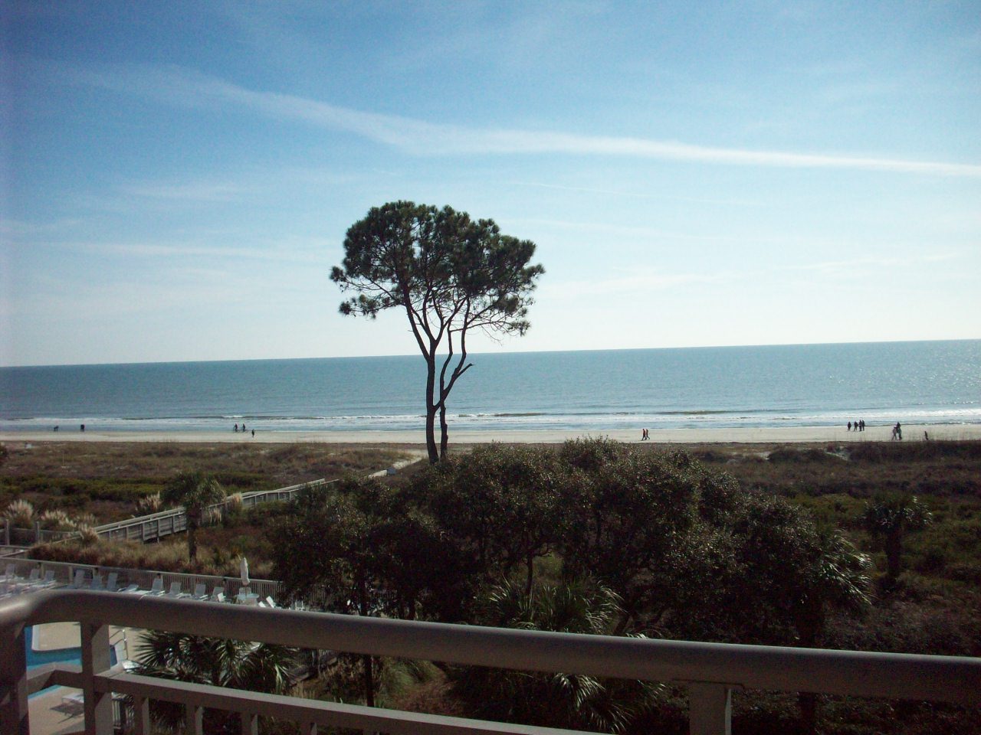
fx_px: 1049
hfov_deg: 50.1
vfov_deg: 38.7
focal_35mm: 37
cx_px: 490
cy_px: 368
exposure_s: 1/1401
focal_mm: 6.2
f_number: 5.6
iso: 200
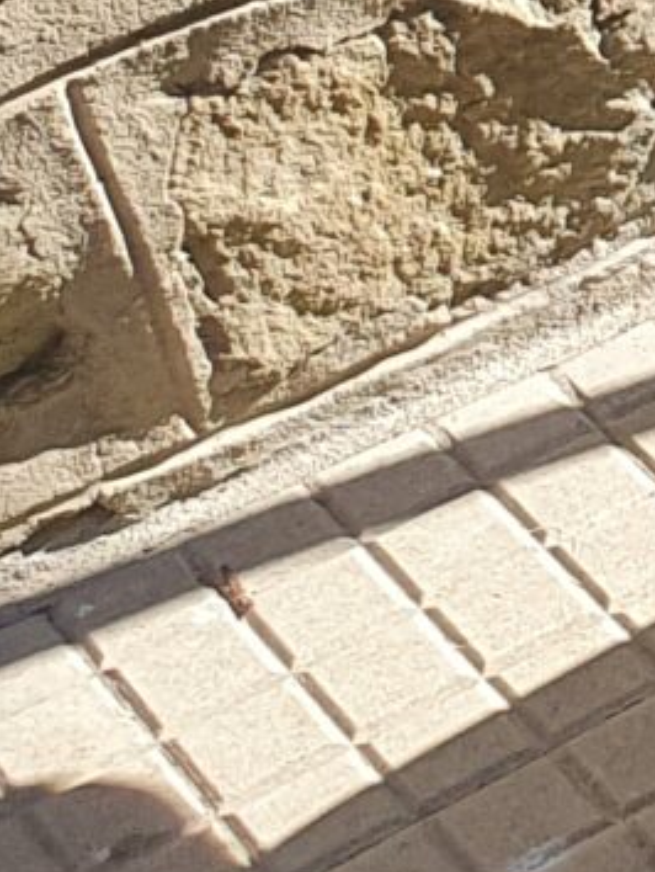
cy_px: -1067
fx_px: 4737
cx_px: 2162
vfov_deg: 9.6
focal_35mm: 188
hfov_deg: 6.9
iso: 50
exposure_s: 1/640
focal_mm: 4.3
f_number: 2.4
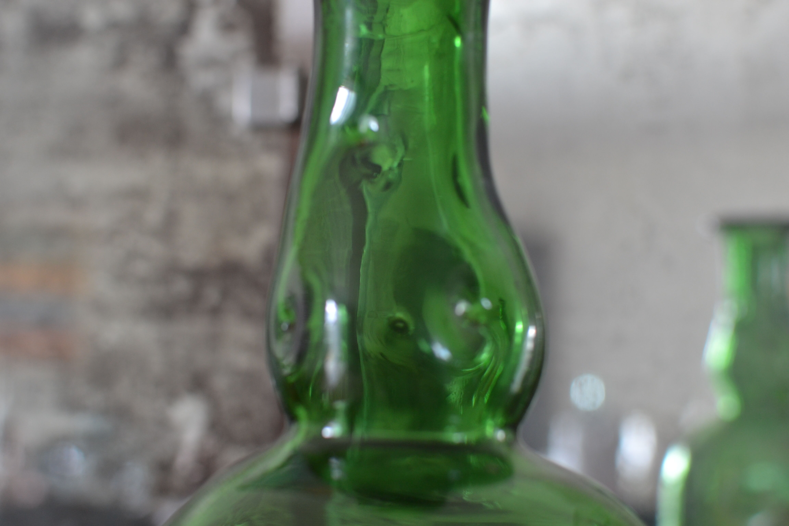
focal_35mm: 52
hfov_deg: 37.9
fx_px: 1151
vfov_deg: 25.8
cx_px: 394
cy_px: 263
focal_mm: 35
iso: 400
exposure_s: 1/60
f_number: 3.2
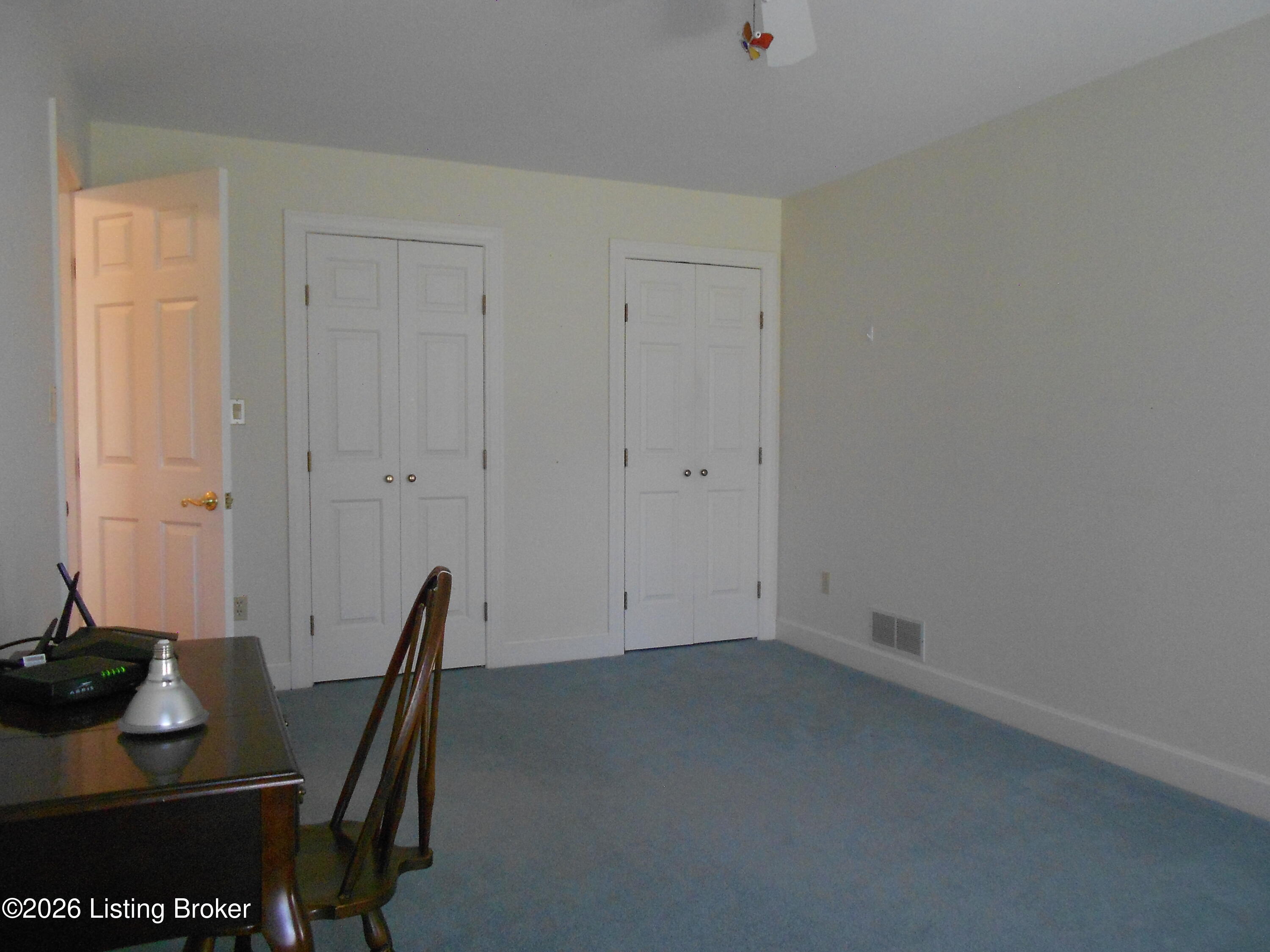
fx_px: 954
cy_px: 476
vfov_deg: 53.1
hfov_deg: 67.3
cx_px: 635
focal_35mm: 26
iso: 400
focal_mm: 4.6
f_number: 3.2
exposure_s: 1/30
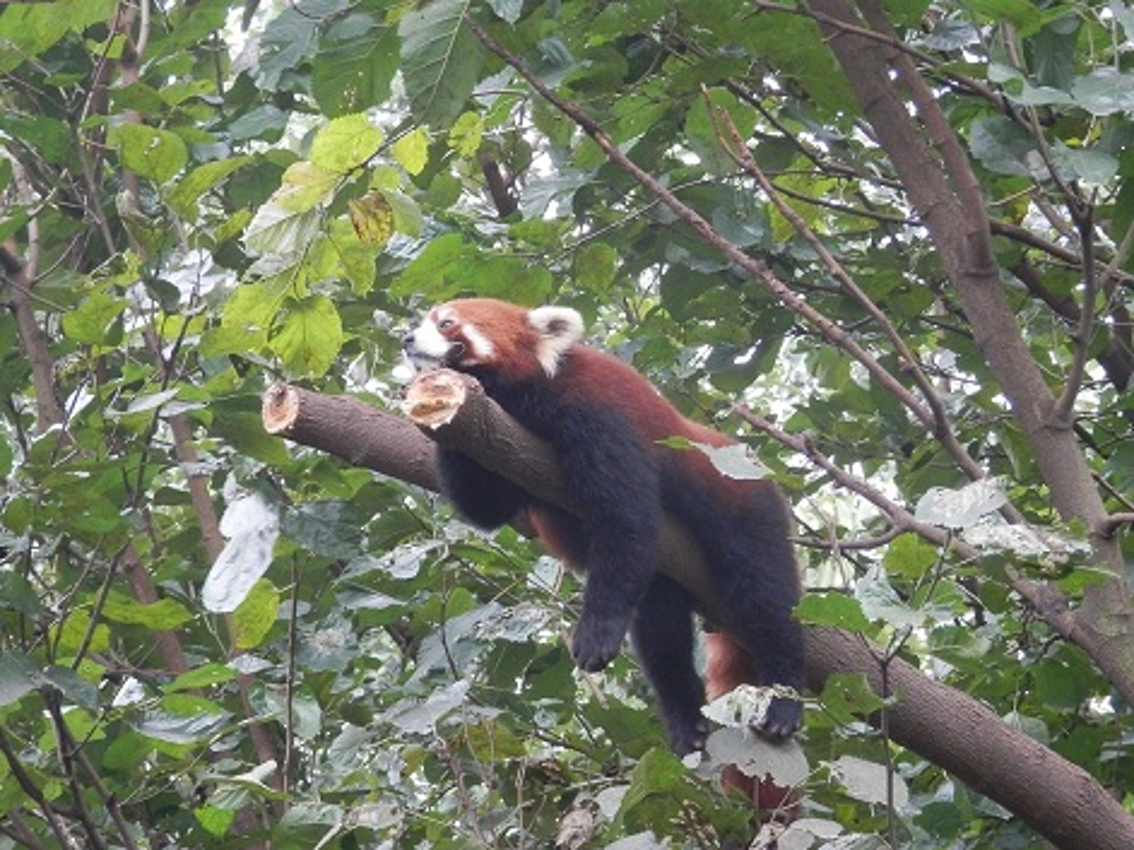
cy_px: 425
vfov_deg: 9.6
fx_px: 5044
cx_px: 567
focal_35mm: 154
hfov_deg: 12.8
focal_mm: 27.5
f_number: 5.5
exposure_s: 1/25
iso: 200
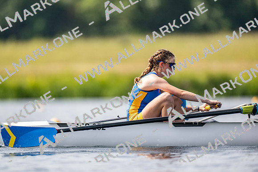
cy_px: 86
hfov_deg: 3.4
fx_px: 4301
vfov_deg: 2.3
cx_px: 129
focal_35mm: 600
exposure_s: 1/2500
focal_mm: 600
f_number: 4
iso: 200
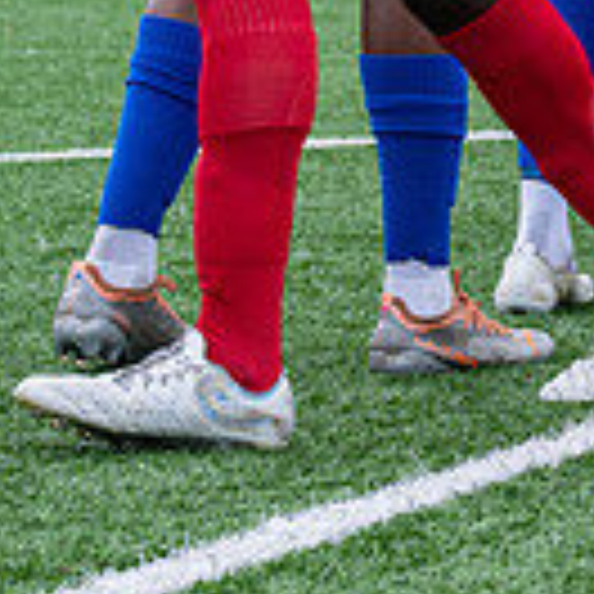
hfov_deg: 4.5
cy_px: -328
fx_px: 7358
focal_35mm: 379
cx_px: 1316
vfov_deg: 4.6
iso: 250
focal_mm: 87
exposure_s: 1/250
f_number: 5
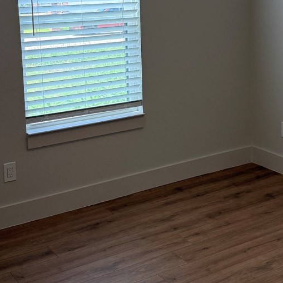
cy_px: 53
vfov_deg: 26.4
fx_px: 592
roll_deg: +1.0
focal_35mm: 64
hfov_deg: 26.6
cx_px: 210
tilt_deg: -6.4
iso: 200
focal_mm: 6.76
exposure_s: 1/240
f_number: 1.78
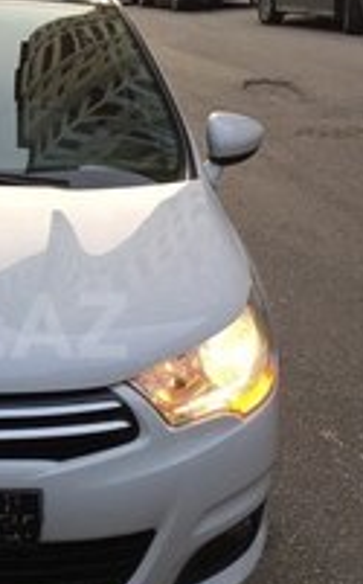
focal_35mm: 76
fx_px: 1207
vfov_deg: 27.2
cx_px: -96
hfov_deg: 16.3
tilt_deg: -11.7
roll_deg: +4.3
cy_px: 325
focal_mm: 4.15
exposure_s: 1/107
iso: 32
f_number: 2.2
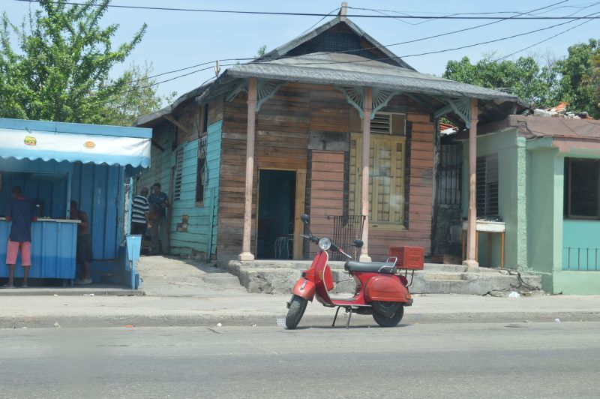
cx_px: 300
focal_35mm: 54
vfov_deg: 25.0
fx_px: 899
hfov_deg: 36.9
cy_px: 200
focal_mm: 36
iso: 100
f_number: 7.1
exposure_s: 1/200
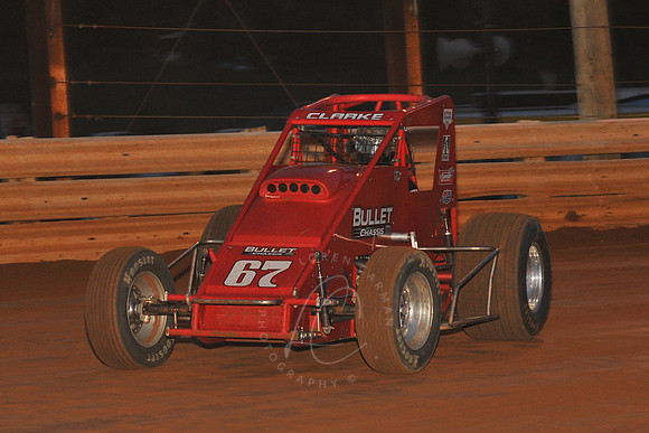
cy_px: 216
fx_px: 2164
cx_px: 324
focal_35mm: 120
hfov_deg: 17.1
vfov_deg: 11.4
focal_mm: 120
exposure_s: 1/320
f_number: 7.1
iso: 1000
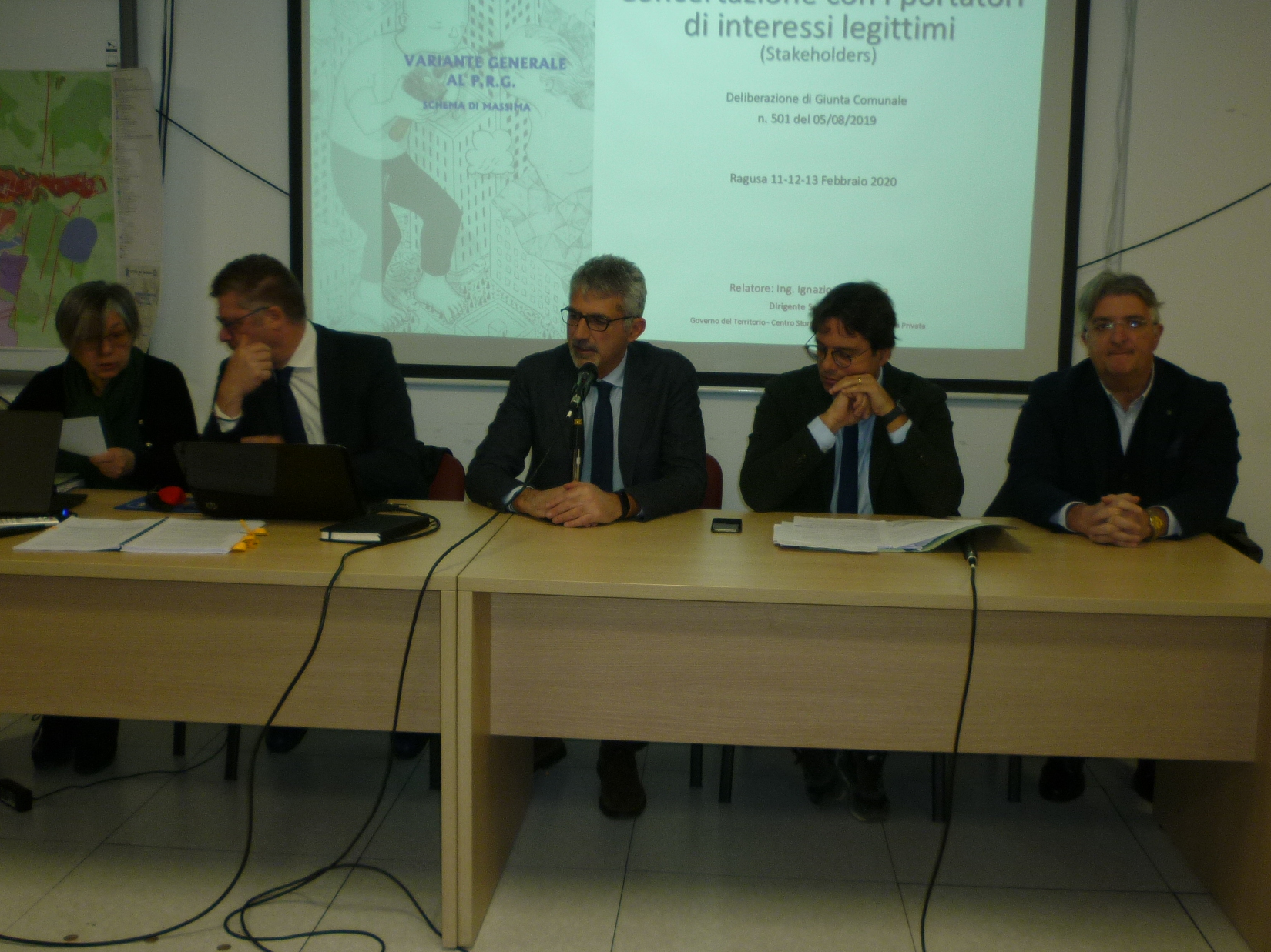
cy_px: 456
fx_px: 1322
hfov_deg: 51.3
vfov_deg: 39.6
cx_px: 662
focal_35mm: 36
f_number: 3.3
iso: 100
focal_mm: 5.2
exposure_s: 1/30
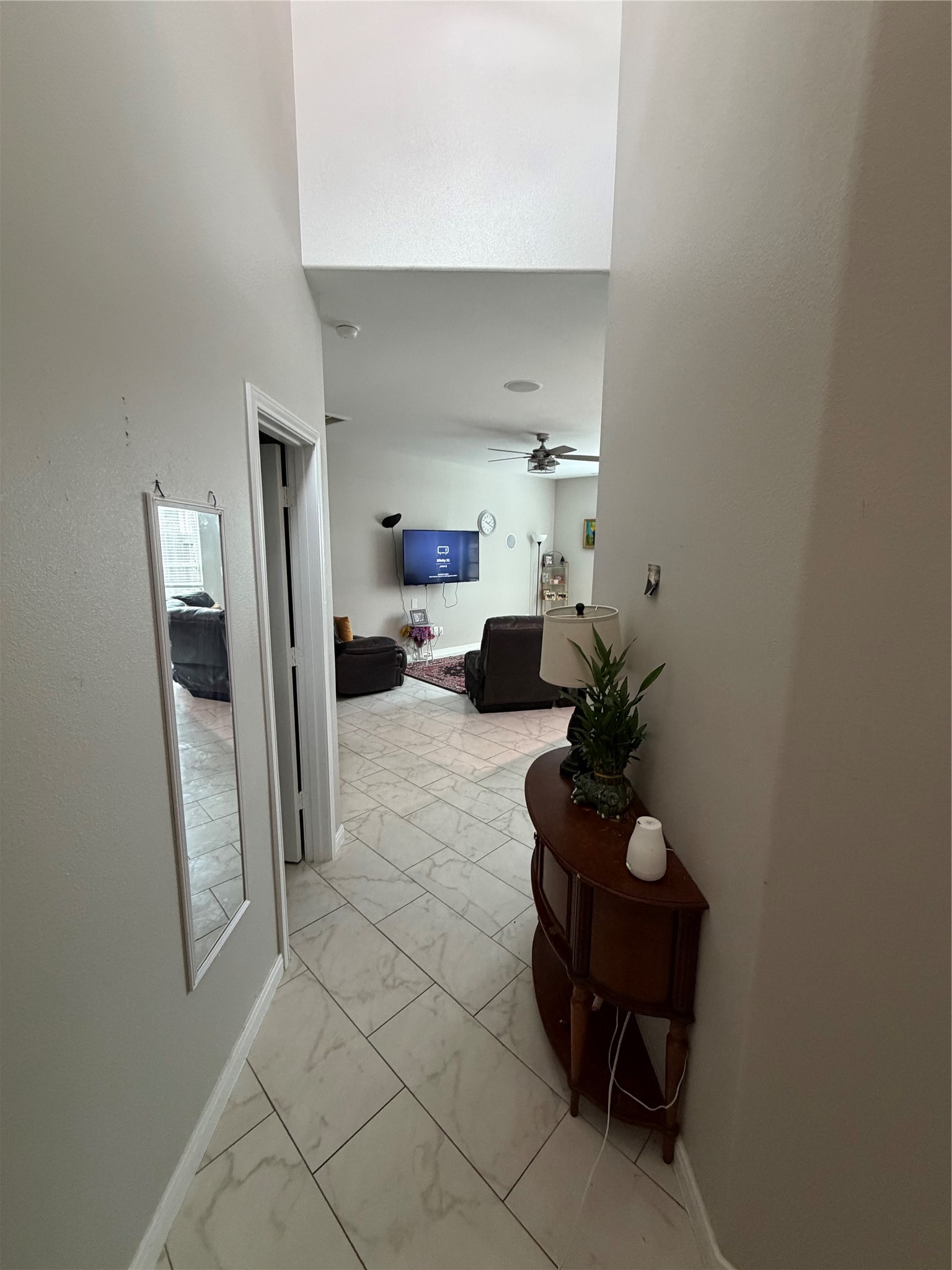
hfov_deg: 85.7
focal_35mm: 14
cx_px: 476
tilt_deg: -10.3
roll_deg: -0.8
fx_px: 513
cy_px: 635
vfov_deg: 102.1
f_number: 2.2
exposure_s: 1/60
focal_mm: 2.22
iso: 500
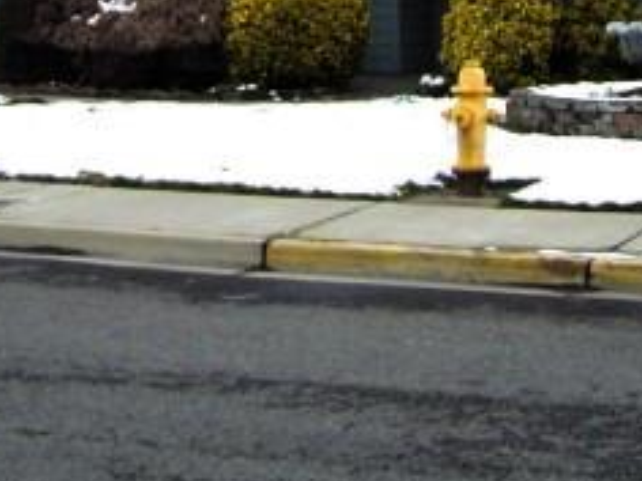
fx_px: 1910
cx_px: 354
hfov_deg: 19.1
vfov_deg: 13.8
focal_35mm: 103
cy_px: -152
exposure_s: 1/500
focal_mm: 6.3
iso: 80
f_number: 2.8
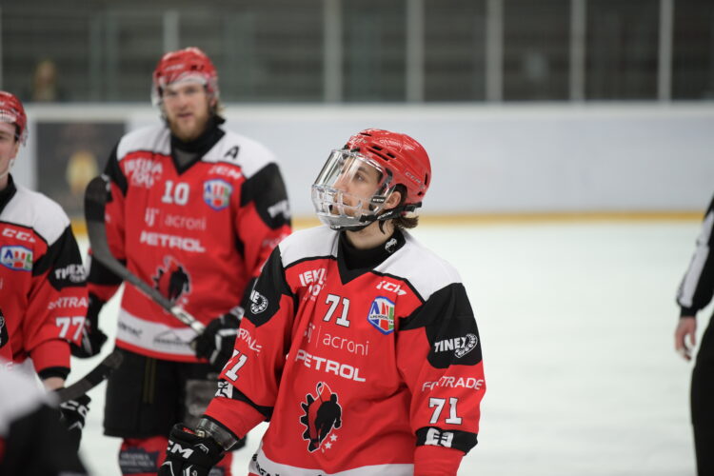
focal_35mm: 200
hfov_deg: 10.3
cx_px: 357
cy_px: 238
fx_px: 3966
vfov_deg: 6.9
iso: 1250
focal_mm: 200
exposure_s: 1/640
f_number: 2.8
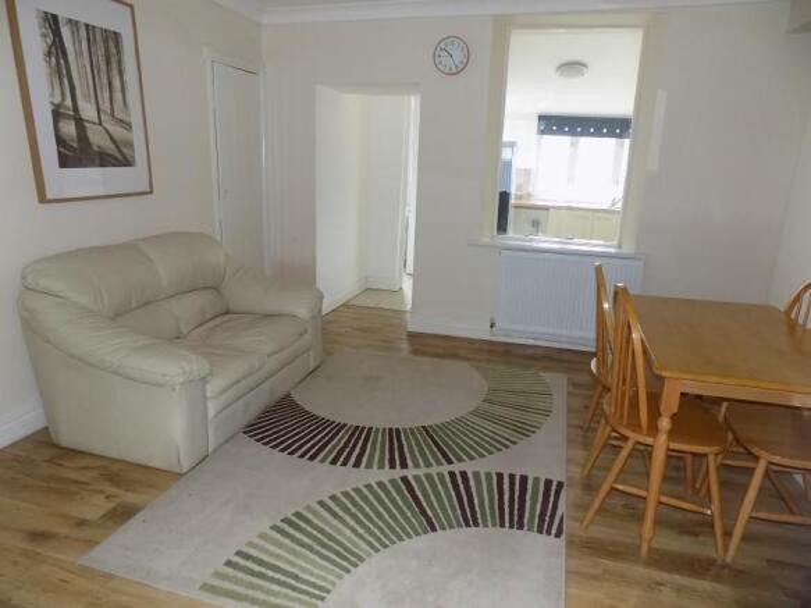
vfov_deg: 58.9
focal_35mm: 23
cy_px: 304
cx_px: 406
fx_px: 539
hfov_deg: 73.9
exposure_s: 1/30
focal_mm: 4
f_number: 3.1
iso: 200
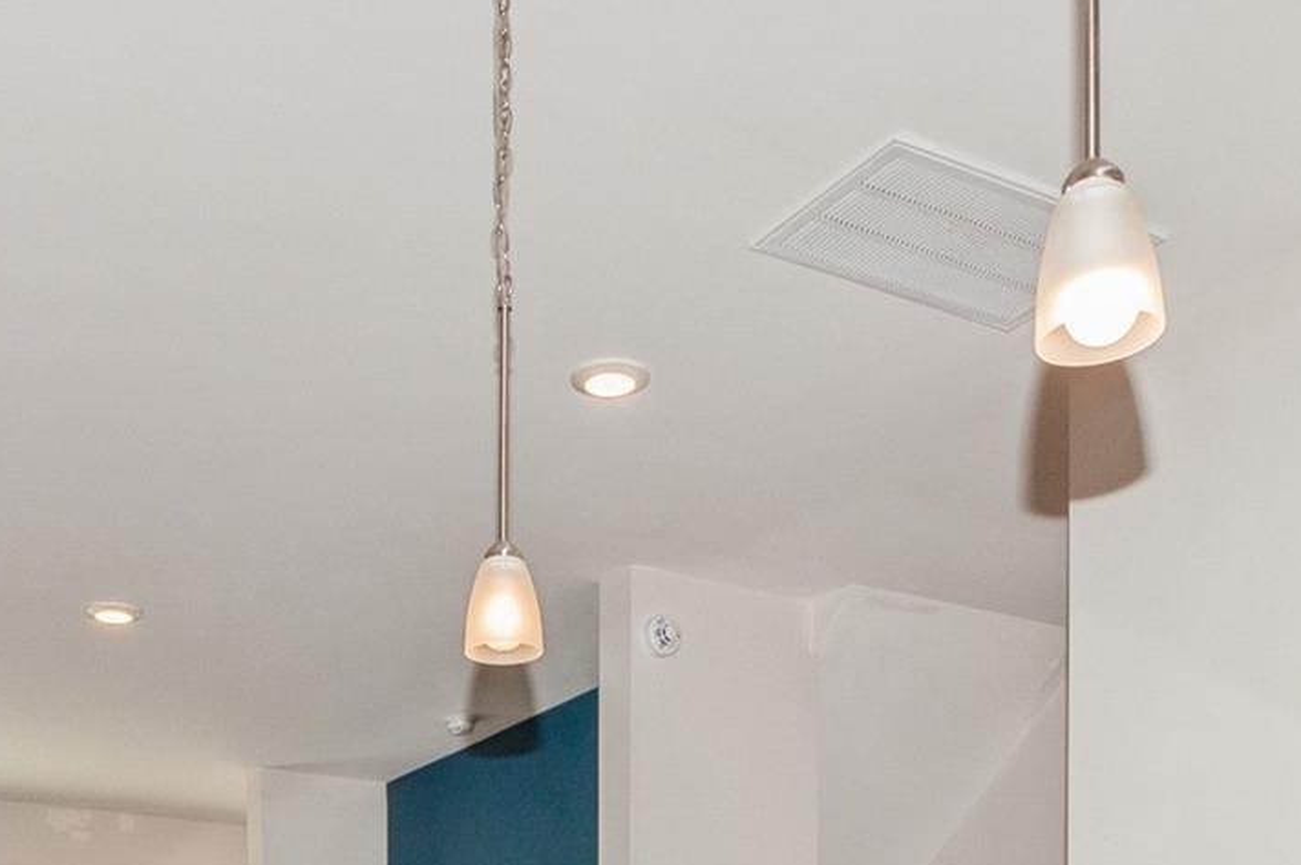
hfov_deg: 41.4
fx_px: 1712
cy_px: 1214
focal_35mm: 47
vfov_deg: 23.8
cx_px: 504
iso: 200
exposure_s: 1/160
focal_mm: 11
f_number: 8
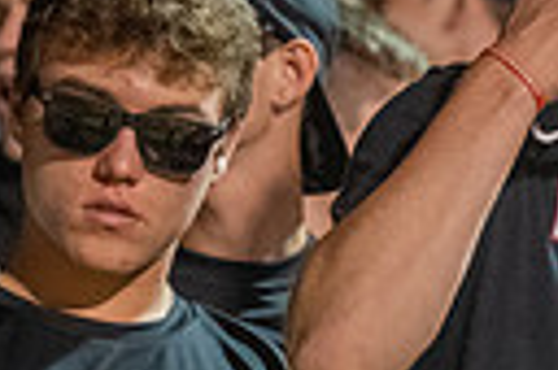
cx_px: 1203
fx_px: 8561
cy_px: 381
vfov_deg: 2.5
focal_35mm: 553
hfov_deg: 3.7
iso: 6400
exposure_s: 1/400
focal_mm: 122
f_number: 2.8
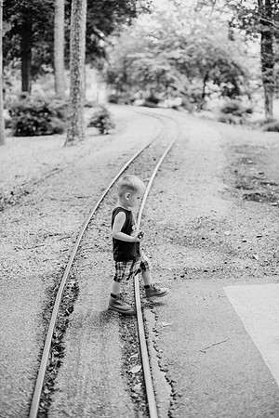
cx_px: 140
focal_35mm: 50
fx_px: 581
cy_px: 209
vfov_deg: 39.6
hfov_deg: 27.0
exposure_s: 1/640
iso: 200
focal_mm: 50
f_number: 2.2
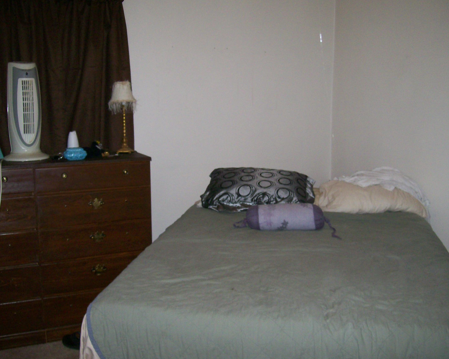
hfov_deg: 47.9
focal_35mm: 38
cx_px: 230
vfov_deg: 39.1
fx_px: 505
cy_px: 180
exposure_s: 1/64
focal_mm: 6
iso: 140
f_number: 2.7
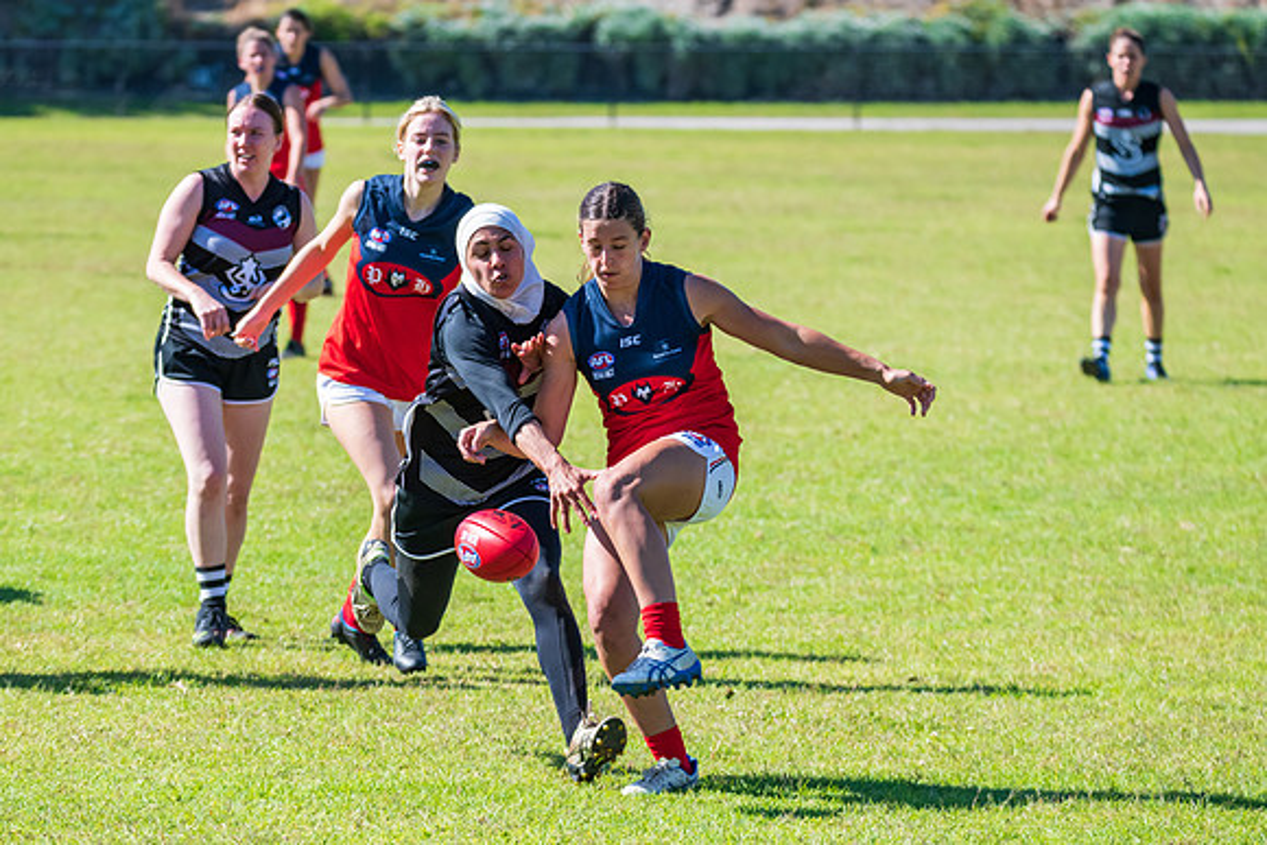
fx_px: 11878
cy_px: 514
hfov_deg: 6.1
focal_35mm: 337
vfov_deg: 4.1
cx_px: 513
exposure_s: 1/2000
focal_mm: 250
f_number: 7.1
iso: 800
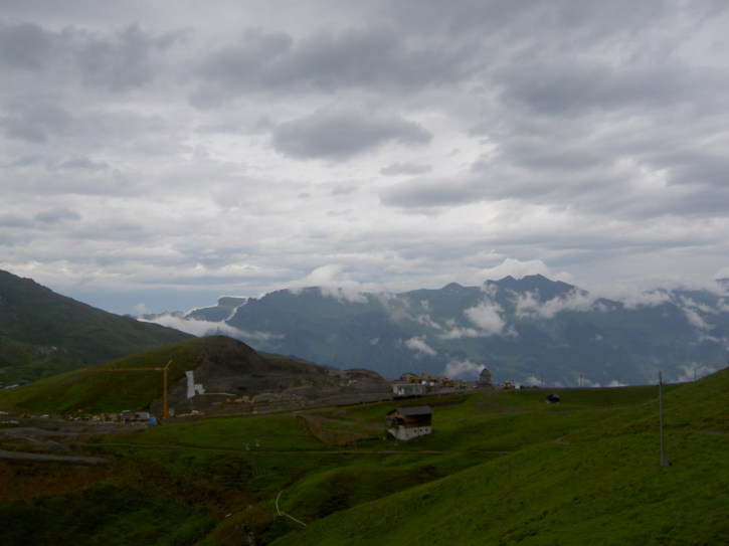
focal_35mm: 34
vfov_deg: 41.8
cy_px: 273
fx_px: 716
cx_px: 364
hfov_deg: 54.0
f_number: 4.7
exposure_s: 1/640
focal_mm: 5.6
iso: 50
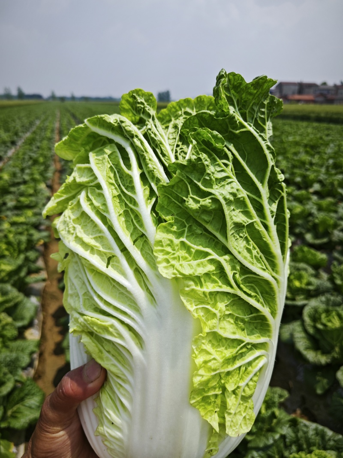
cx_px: 172
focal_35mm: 23
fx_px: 304
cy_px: 229
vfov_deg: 73.9
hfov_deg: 58.9
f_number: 1.8
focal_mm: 5.43
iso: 50
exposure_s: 1/2805
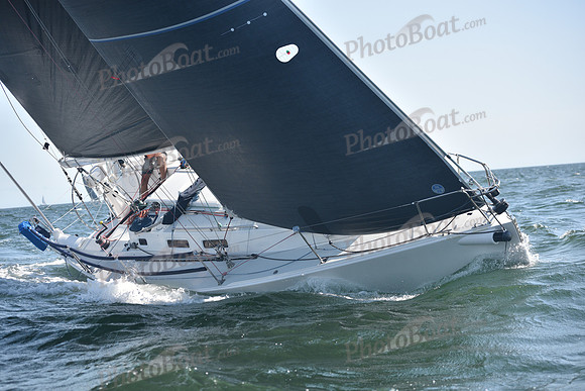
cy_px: 196
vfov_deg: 19.5
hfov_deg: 28.8
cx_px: 292
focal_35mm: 70
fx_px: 1138
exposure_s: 1/1000
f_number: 3.2
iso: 250
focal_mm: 70
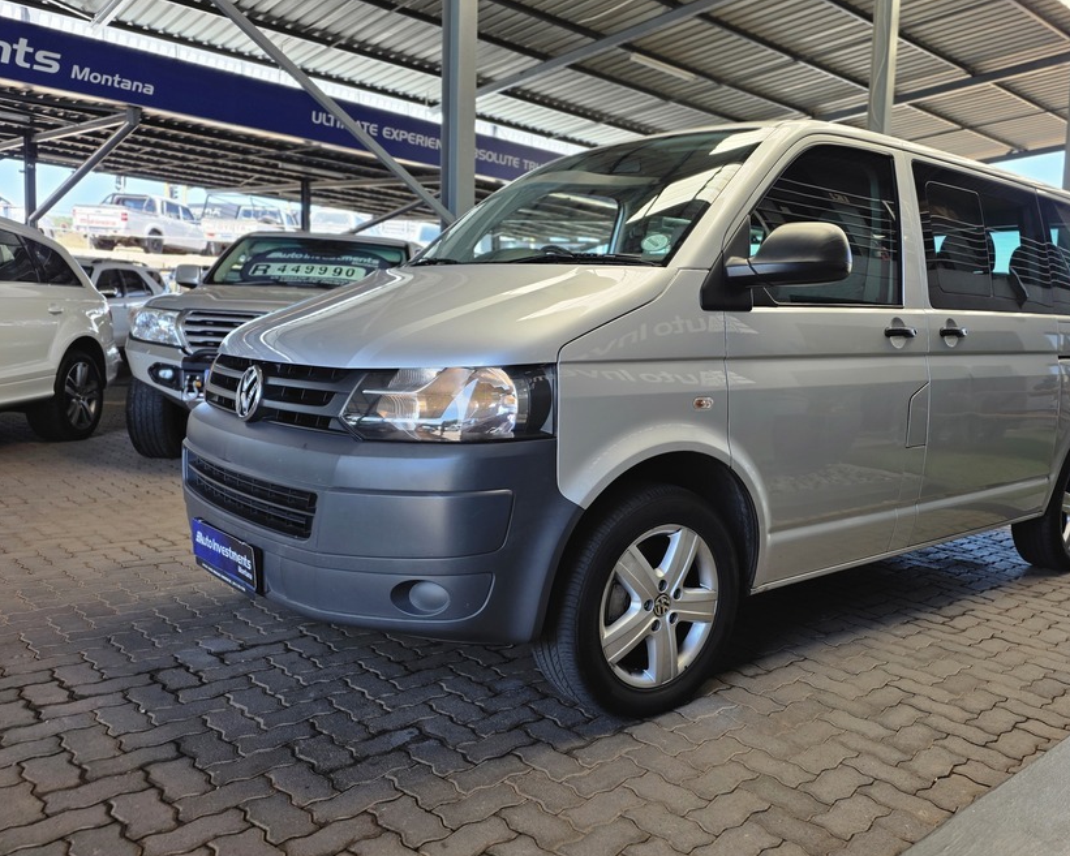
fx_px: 887
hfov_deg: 61.7
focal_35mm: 28
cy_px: 422
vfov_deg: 51.5
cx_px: 641
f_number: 1.7
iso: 40
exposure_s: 1/359
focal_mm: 6.25
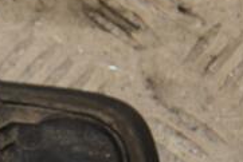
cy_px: 183
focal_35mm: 288
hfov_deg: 7.0
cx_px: -132
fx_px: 1946
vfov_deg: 4.8
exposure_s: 1/200
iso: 800
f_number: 6.3
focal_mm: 58
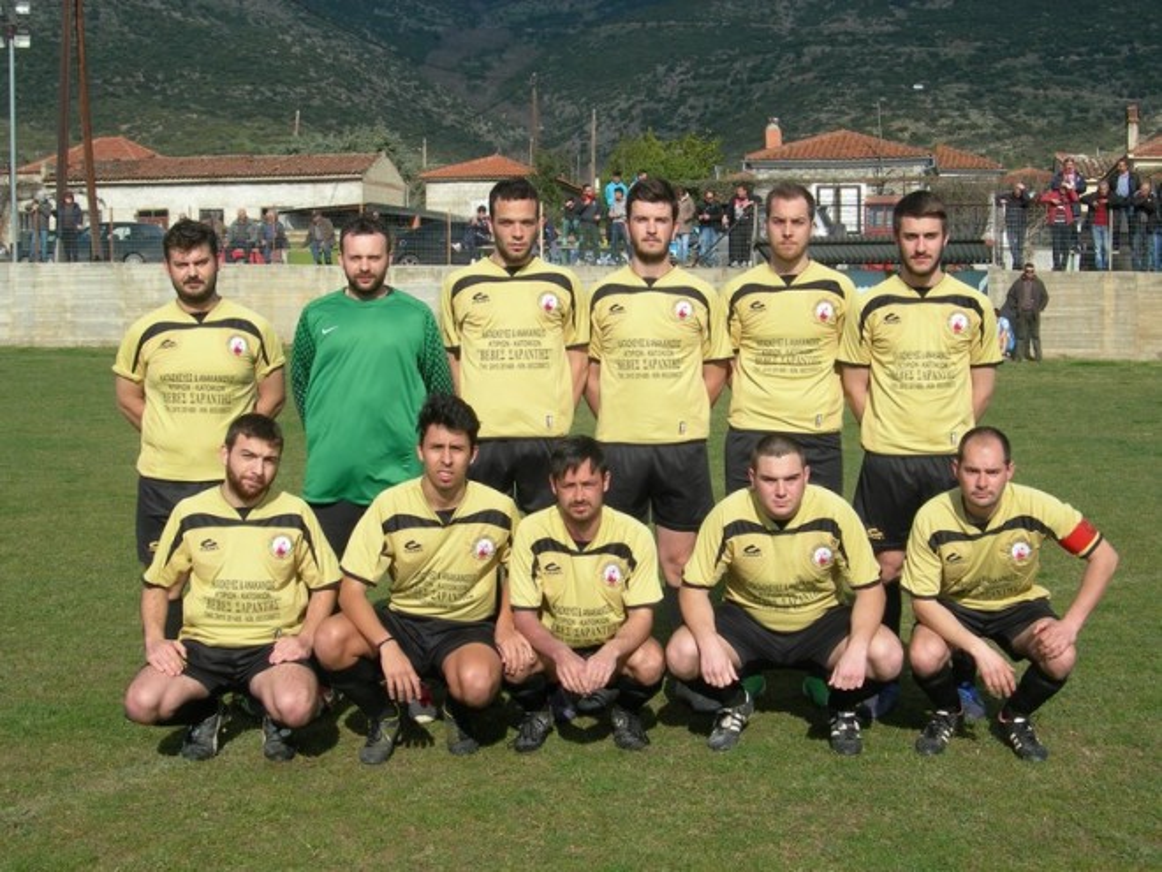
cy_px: 436
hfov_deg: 37.5
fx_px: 1712
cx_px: 581
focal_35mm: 51
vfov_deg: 28.6
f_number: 5.4
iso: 50
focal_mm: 10.6
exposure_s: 1/558
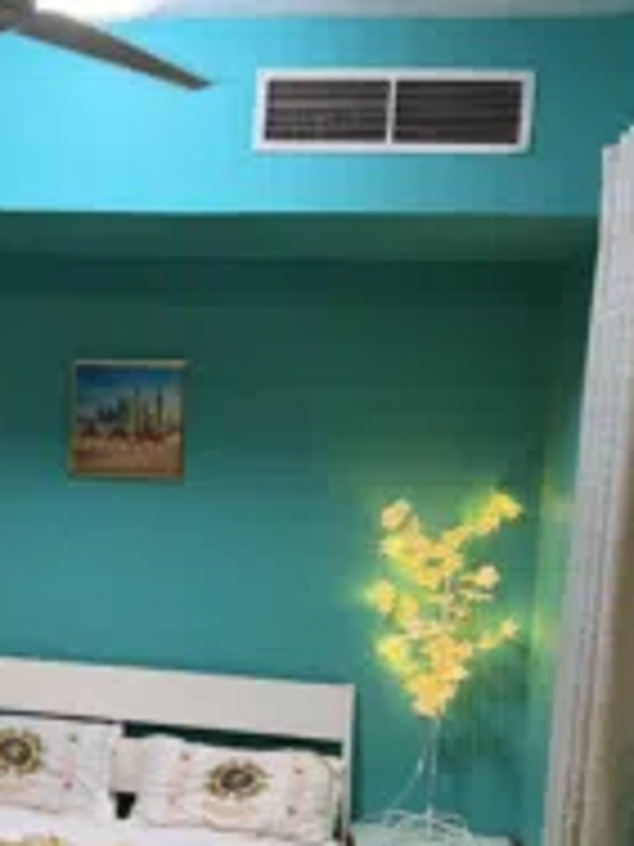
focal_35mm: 51
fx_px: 1245
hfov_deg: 27.3
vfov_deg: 37.4
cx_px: 31
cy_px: 504
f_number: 1.78
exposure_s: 1/50
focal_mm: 6.76
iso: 320
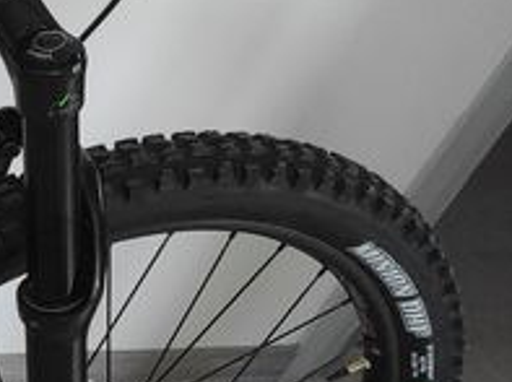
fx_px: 1875
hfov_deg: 12.8
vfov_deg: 11.5
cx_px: -629
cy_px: 413
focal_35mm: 127
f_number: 1.89
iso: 460
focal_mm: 5.43
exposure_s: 1/50
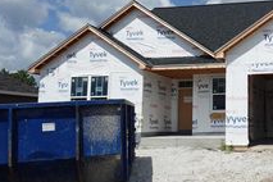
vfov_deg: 28.6
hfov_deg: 37.8
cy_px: 76
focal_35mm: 47
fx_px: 356
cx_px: 267
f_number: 2
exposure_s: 1/8000
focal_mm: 7.6
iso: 125
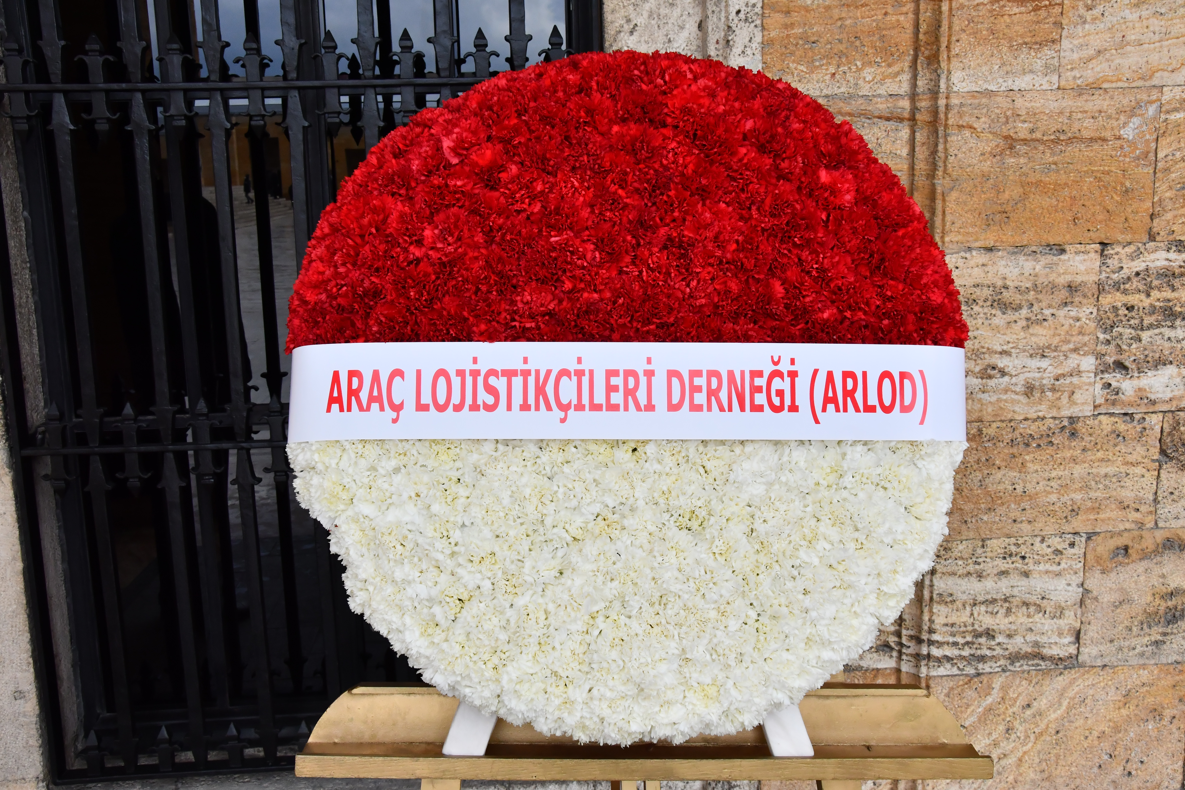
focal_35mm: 33
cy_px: 395
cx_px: 592
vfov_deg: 40.0
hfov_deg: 57.2
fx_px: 1086
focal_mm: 22
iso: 1000
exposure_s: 1/500
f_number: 11
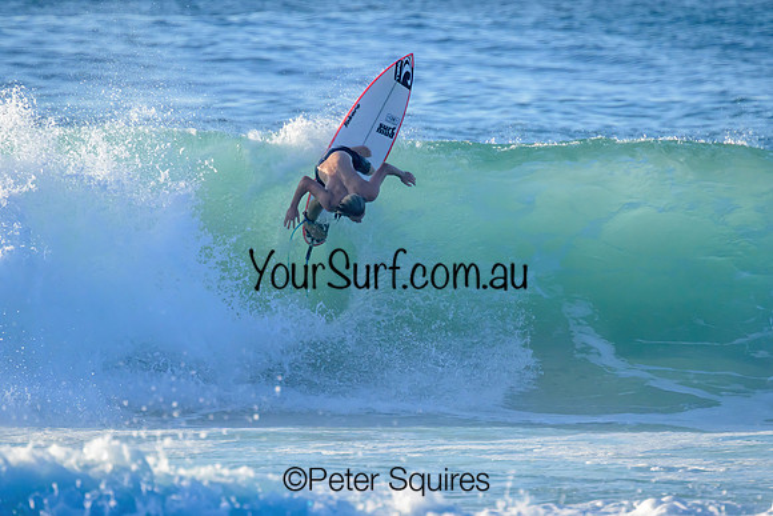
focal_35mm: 931
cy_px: 239
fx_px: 20002
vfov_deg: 1.5
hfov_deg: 2.2
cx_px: 421
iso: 1100
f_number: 11
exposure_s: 1/1600
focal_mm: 800
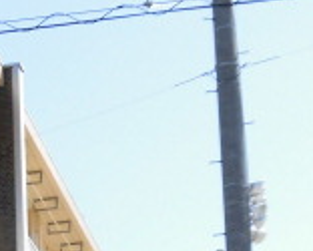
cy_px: 382
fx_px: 1409
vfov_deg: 9.9
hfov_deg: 11.8
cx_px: -229
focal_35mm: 152
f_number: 3.7
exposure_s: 1/640
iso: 100
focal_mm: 6.77
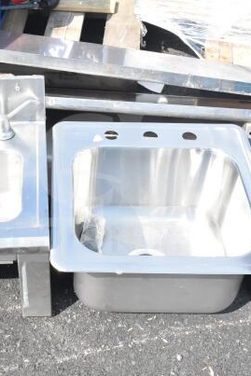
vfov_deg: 35.2
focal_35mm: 57
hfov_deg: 23.6
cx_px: 60
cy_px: 188
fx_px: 593
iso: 1600
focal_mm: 25
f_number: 13
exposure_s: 1/640
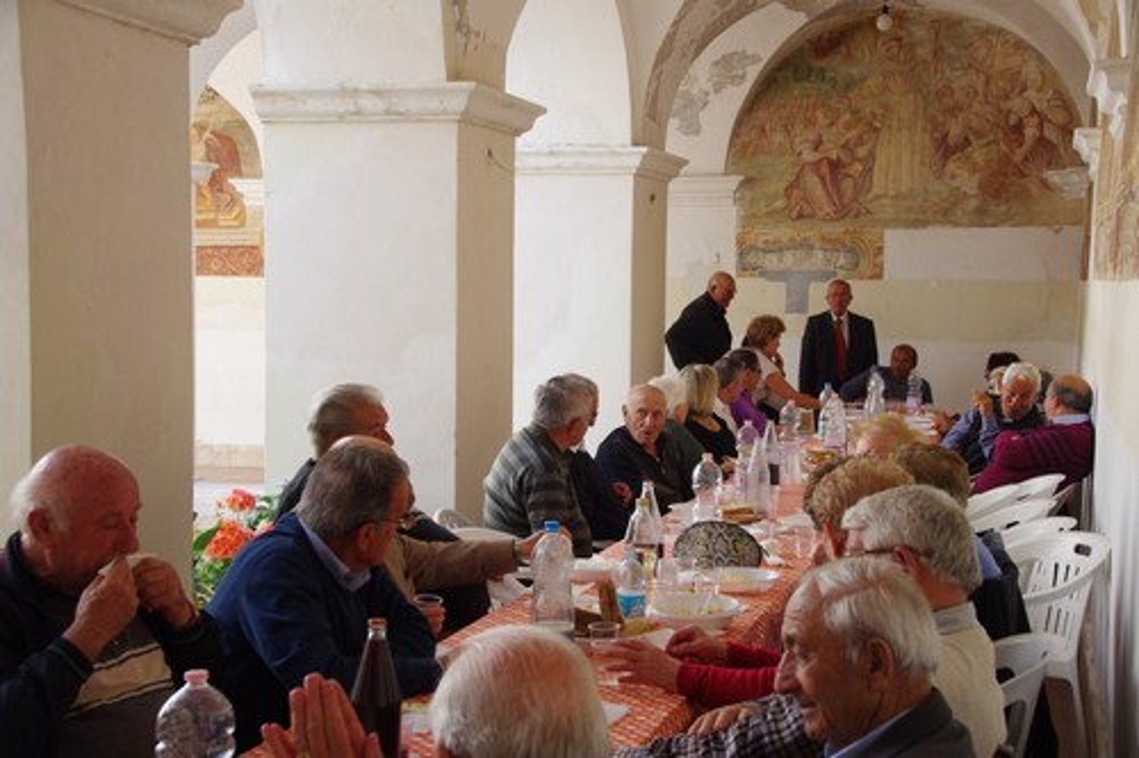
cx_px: 570
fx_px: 1739
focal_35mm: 55
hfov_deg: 36.3
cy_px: 379
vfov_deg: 24.6
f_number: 8
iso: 640
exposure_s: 1/60
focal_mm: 37
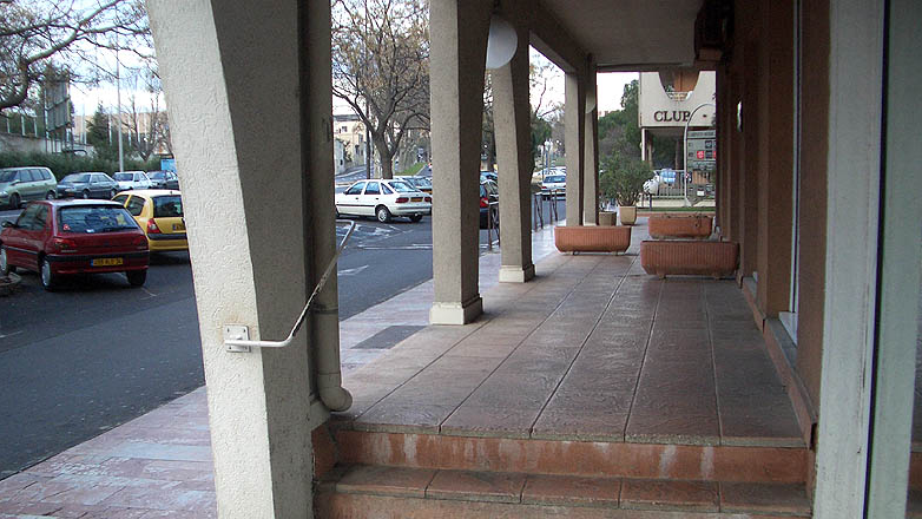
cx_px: 470
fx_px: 954
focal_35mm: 39
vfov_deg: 30.3
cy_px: 316
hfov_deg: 51.6
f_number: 2.6
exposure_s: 1/80
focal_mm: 5.8
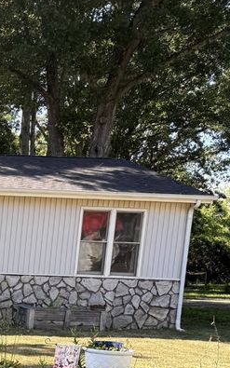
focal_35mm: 66
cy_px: 350
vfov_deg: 29.4
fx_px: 662
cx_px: -231
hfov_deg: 15.6
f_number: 1.78
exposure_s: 1/649
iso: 80
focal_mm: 6.76
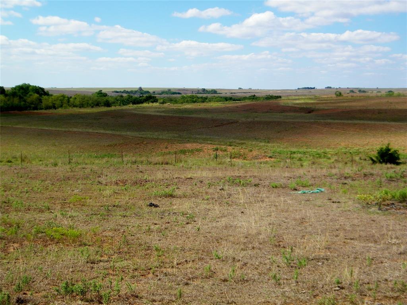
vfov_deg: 22.6
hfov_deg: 29.8
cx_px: 204
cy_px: 152
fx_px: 764
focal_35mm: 65
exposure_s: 1/250
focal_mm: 11.6
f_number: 8.4
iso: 80
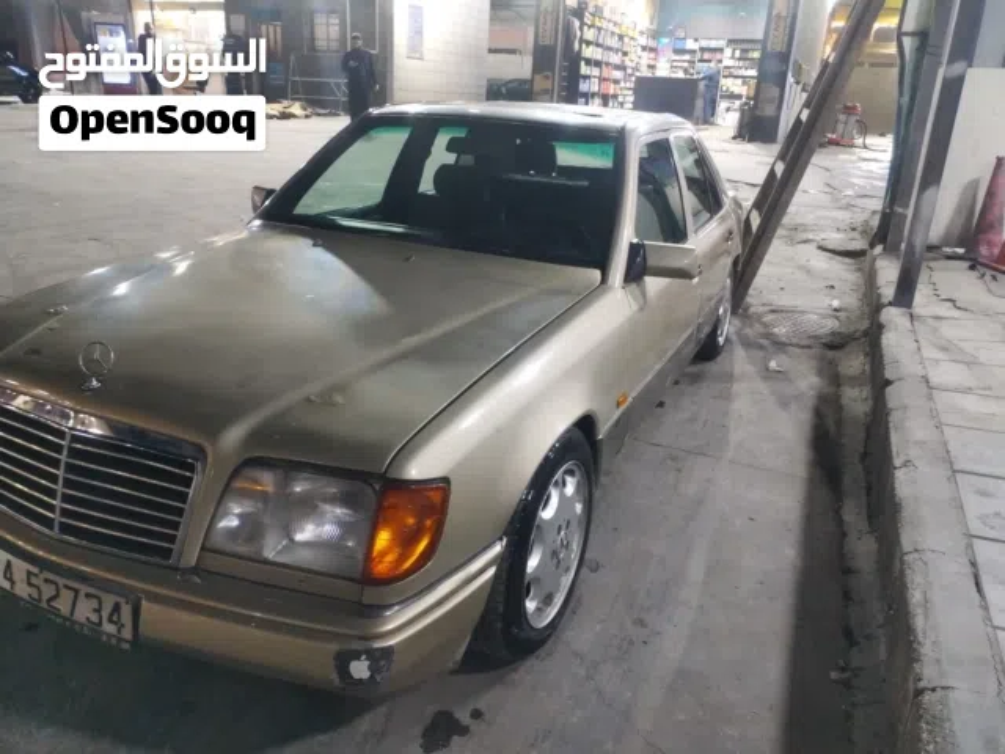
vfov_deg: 53.1
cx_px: 502
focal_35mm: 26
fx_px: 755
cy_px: 377
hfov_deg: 67.3
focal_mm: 4.75
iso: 801
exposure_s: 1/25
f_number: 1.8
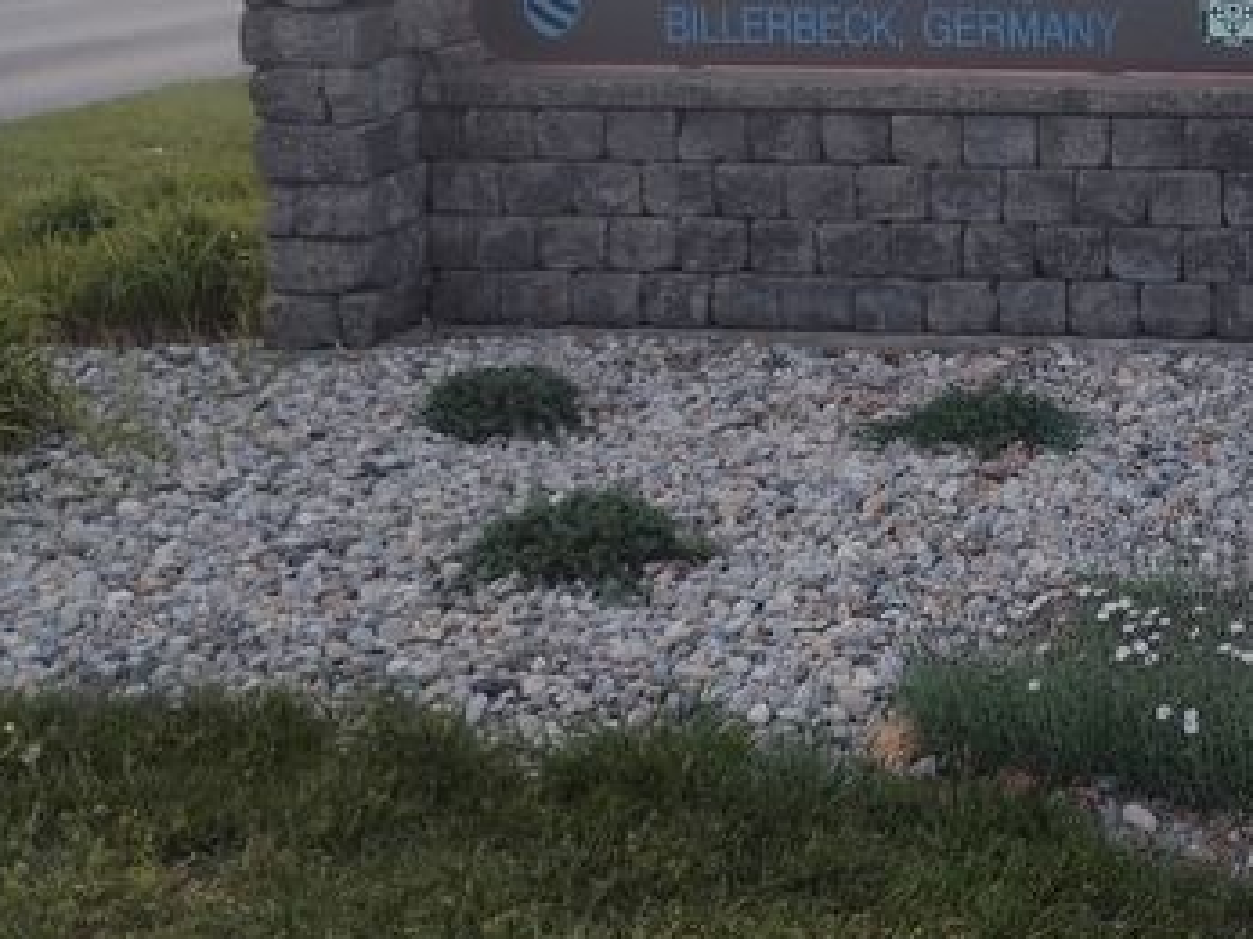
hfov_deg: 33.4
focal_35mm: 53
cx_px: 1231
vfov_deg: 26.9
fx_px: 1918
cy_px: 159
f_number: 1.8
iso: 152
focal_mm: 5.56
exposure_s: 1/120
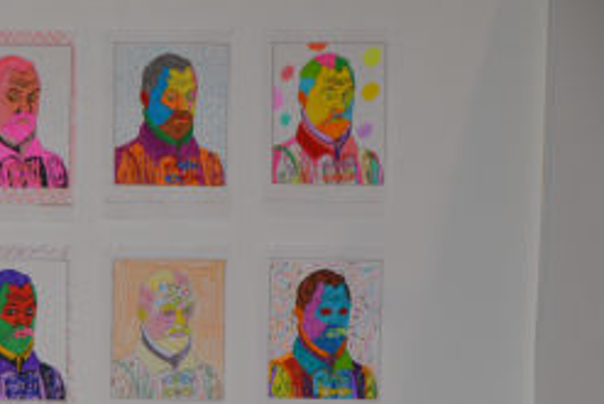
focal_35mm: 110
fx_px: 1847
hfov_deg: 17.4
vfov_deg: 12.2
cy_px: 497
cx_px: -193
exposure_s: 1/60
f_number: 4
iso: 400
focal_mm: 26
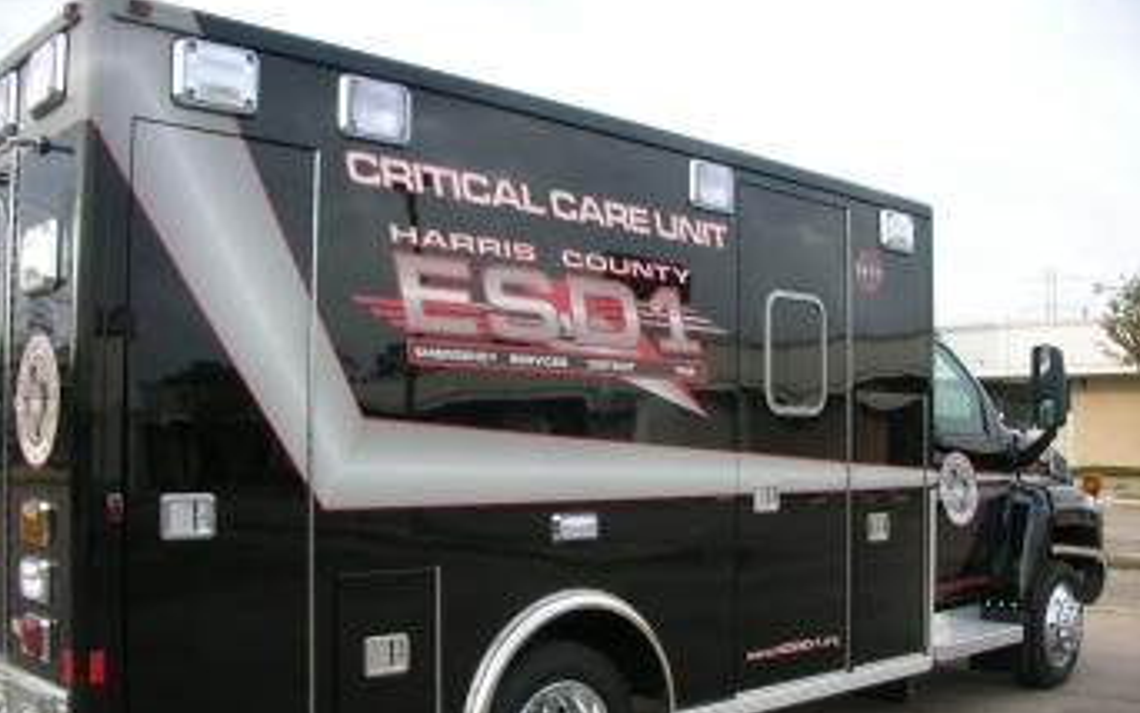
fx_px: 1181
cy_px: 418
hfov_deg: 51.5
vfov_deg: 33.5
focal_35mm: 38
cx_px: 580
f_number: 3
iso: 50
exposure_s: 1/39.5
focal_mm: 5.8
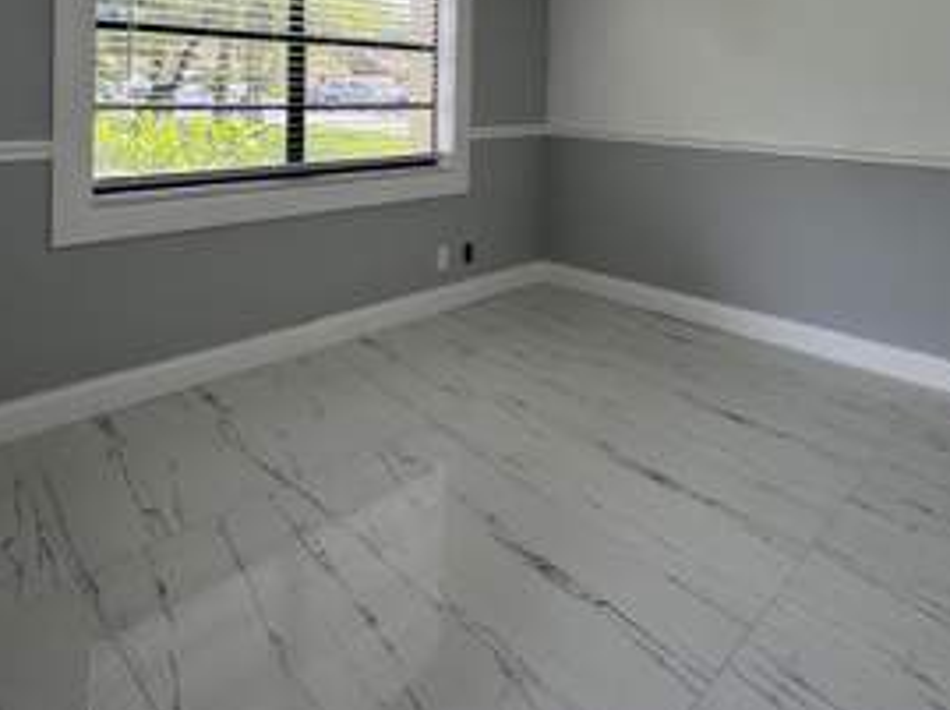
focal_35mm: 25
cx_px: 438
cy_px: 97
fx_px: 685
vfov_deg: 49.9
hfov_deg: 69.4
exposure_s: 1/167
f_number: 2.2
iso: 40
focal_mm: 2.22
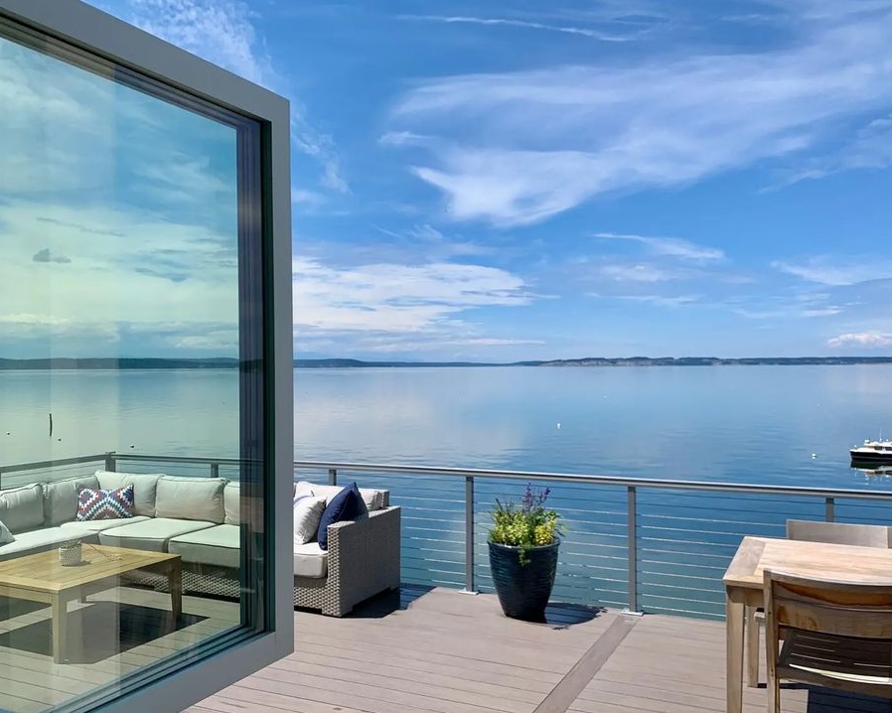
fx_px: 765
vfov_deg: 49.9
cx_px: 475
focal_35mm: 29
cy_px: 374
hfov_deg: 60.4
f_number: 1.8
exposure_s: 1/3401
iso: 25
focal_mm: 4.25
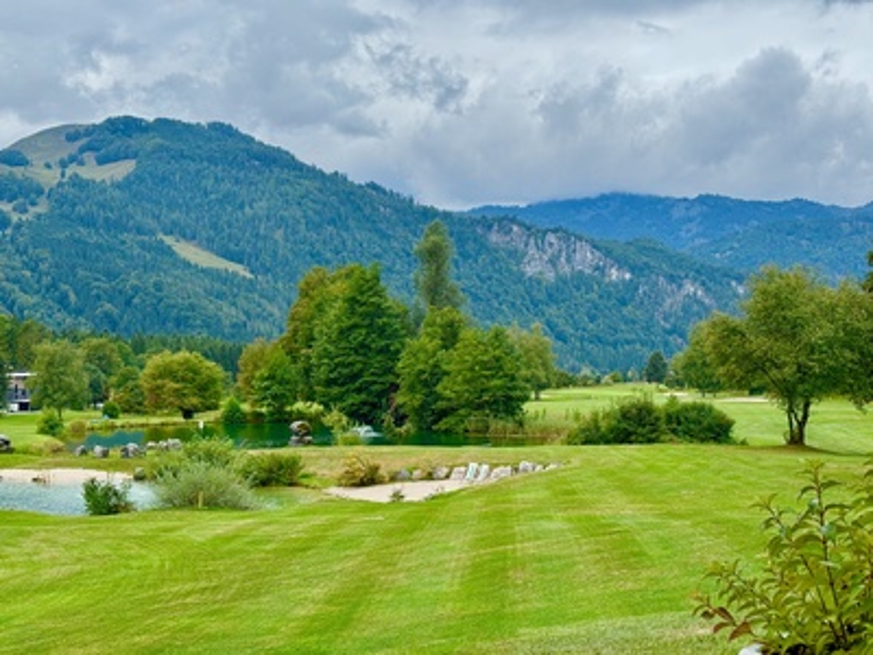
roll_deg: +0.8
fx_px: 1211
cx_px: 436
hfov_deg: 39.7
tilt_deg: +1.2
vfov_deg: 30.3
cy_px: 328
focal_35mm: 48
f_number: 1.78
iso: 64
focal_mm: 6.76
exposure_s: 1/1637
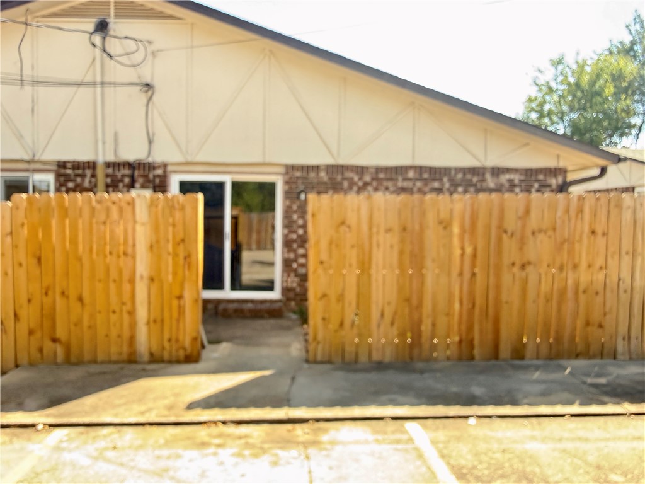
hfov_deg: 71.6
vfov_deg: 56.8
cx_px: 322
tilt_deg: -1.8
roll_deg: -1.3
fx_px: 447
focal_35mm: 24
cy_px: 242
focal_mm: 2.22
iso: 200
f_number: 2.2
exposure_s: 1/99
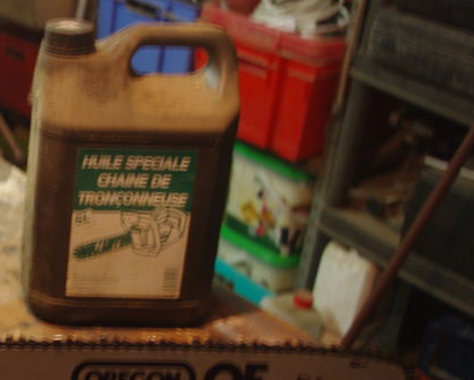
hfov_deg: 25.3
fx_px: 968
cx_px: -64
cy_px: 270
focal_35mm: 69
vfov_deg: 22.0
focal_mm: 21.25
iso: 400
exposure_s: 1/4
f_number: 4
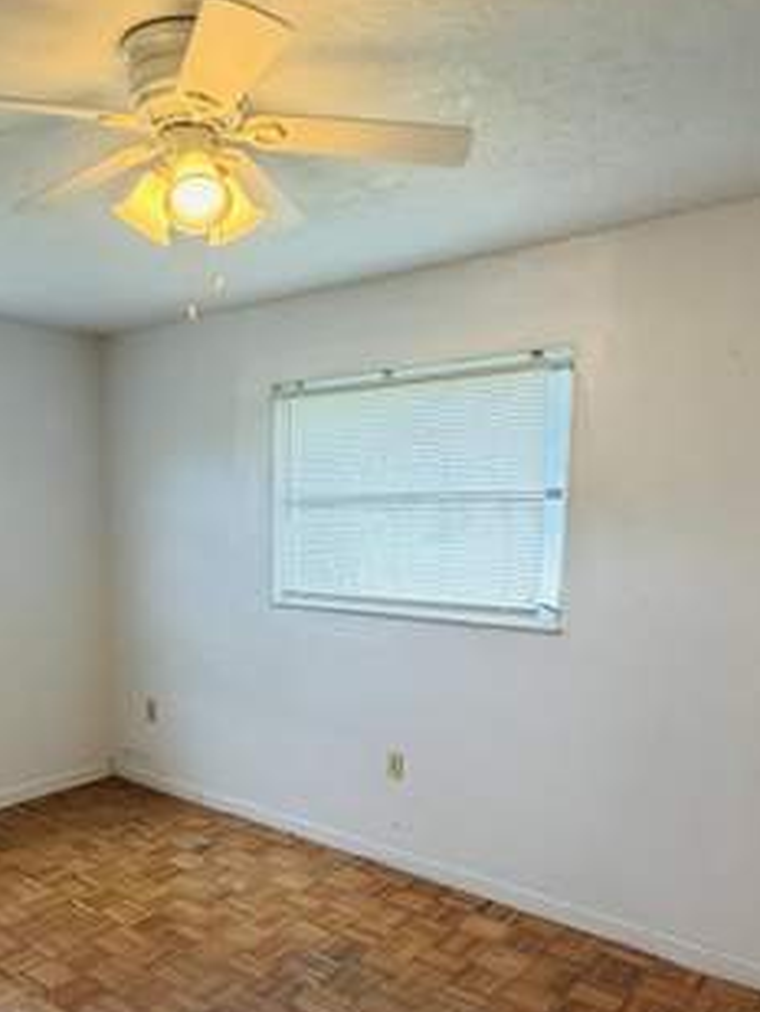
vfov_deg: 60.7
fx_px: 848
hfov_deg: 47.5
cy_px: 639
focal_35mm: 29
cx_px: 256
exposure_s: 1/120
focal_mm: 2.22
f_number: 2.2
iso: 320
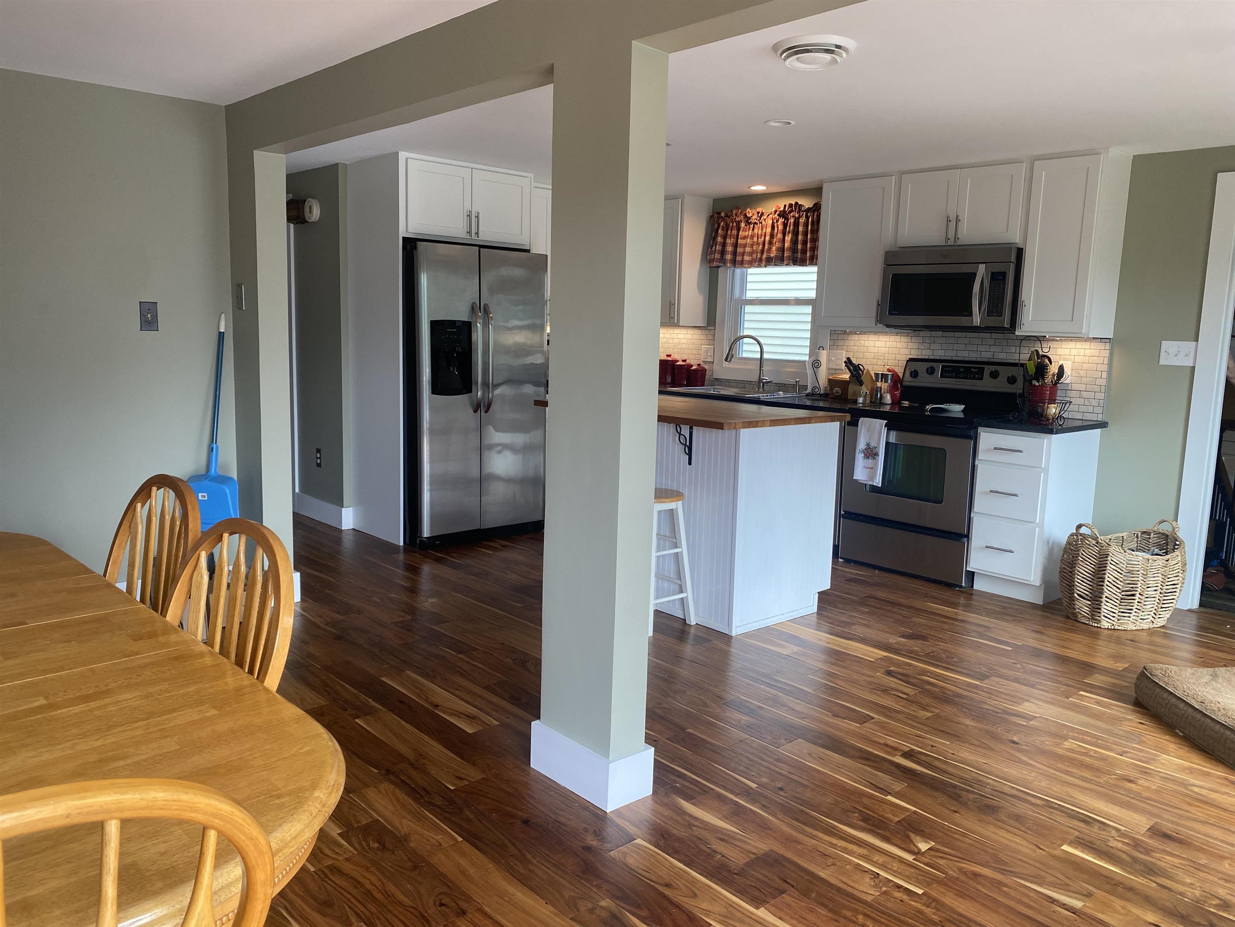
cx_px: 618
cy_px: 464
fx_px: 928
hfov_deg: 67.3
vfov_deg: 53.1
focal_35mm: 26
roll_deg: -2.4
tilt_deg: -8.2
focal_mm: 4.25
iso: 100
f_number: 1.8
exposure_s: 1/120
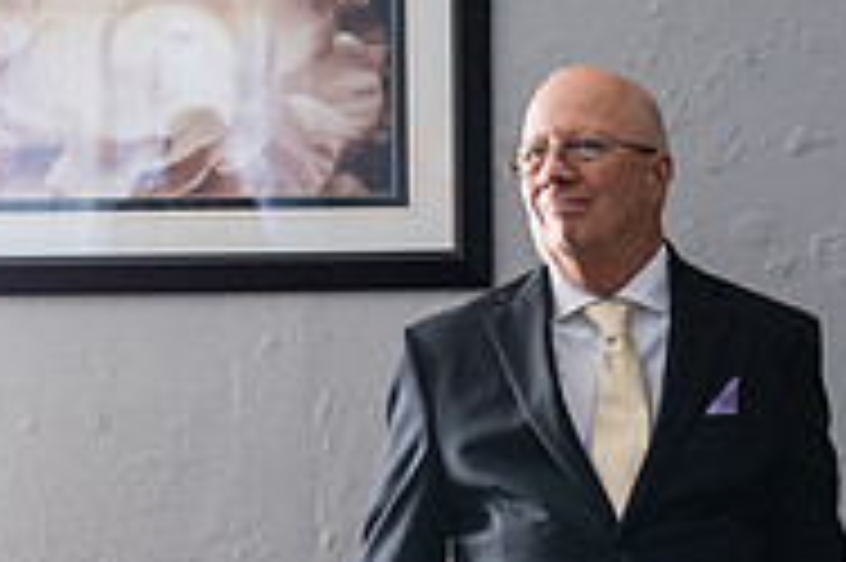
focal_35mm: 185
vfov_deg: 7.4
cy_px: 636
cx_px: 306
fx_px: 4344
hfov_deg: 11.1
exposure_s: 1/250
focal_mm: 60
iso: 400
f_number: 2.8
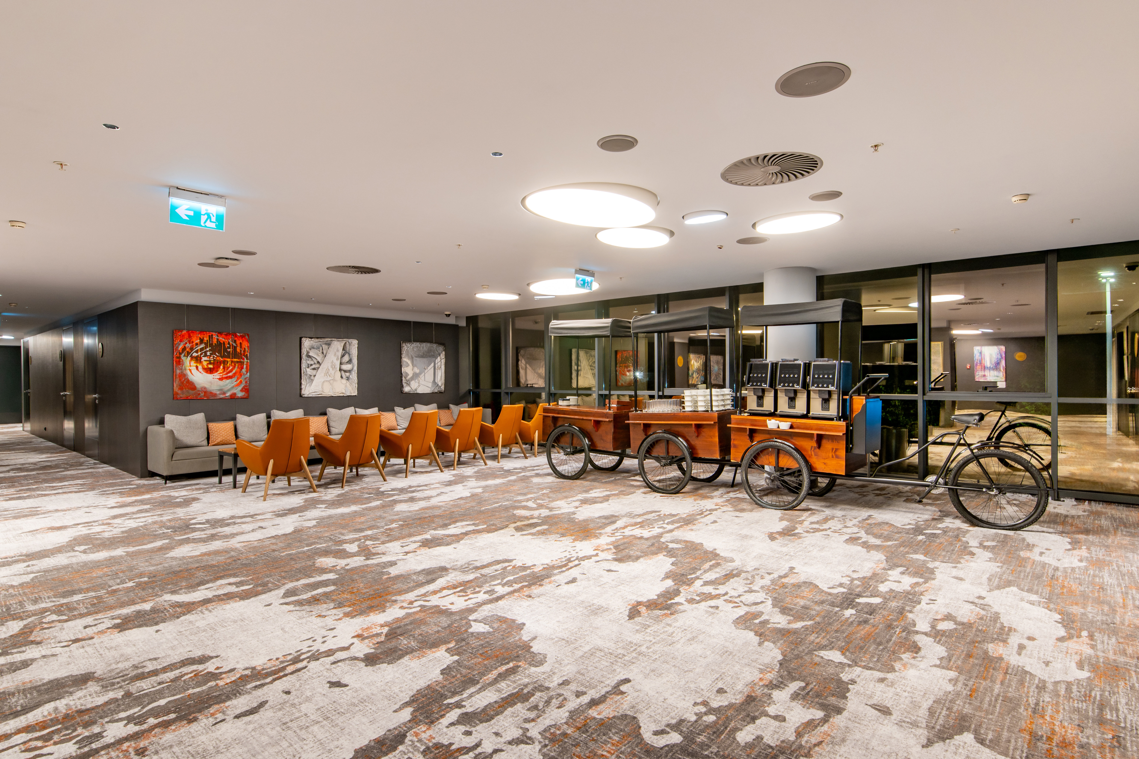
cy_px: 380
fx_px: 601
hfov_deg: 86.9
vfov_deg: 64.6
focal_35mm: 19
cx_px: 570
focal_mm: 19
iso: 125
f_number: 14
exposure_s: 1
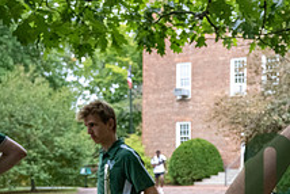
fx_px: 524
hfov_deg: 27.3
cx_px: 347
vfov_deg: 20.3
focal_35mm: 65
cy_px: 197
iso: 4000
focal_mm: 24
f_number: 4
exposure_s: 1/500
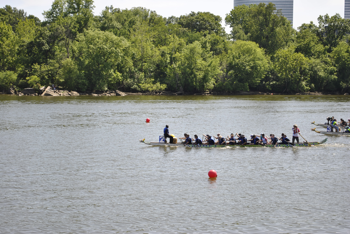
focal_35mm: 82
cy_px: 117
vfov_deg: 16.6
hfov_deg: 24.6
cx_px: 175
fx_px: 803
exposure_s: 1/320
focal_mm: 55
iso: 100
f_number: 5.6
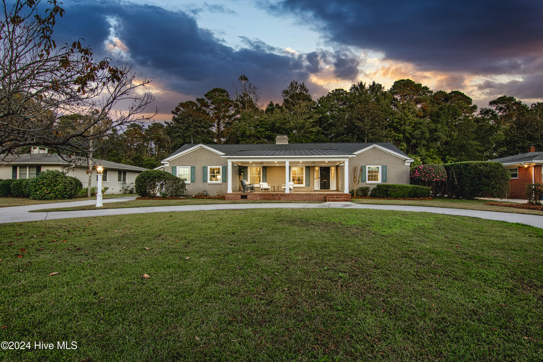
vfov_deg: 67.4
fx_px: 271
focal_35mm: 18
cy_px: 181
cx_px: 272
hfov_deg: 90.0
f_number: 11
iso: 200
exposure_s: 1/8
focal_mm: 12
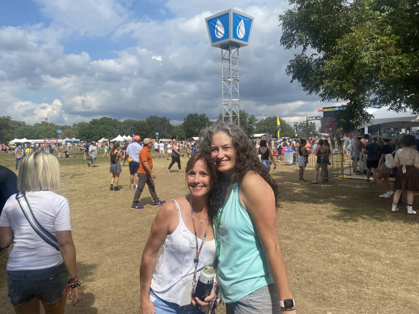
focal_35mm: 26
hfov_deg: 67.3
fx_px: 315
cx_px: 210
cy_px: 157
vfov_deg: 53.1
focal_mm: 4.25
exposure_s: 1/3610
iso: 32
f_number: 1.8
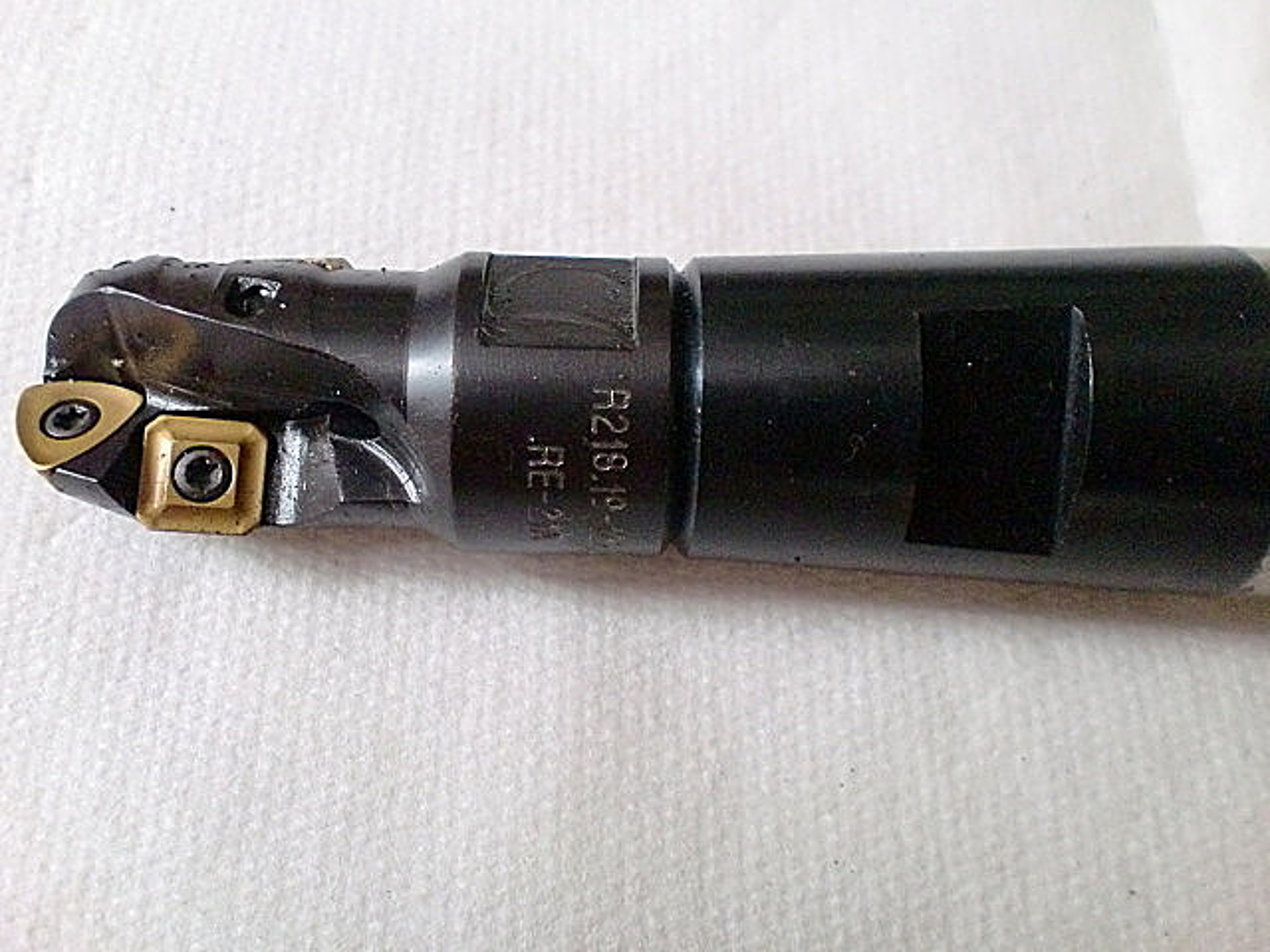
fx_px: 1284
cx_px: 635
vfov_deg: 40.7
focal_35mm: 35
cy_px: 476
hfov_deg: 52.6
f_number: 3.1
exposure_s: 1/60
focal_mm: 6.3
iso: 640
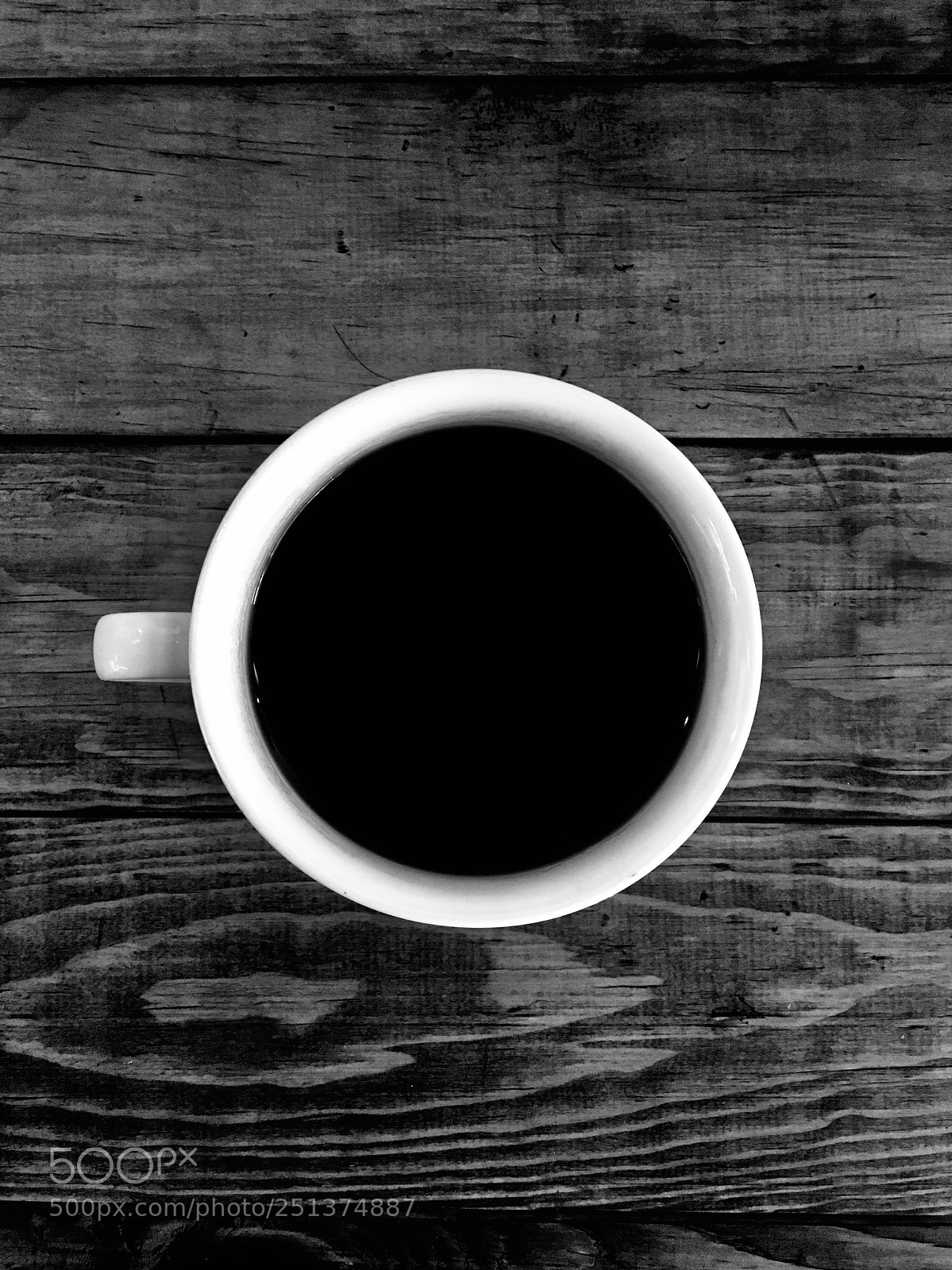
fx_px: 1064
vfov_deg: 61.7
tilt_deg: -85.2
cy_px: 635
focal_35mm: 29
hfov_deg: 48.2
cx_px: 476
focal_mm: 4.15
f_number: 2.2
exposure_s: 1/17
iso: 200
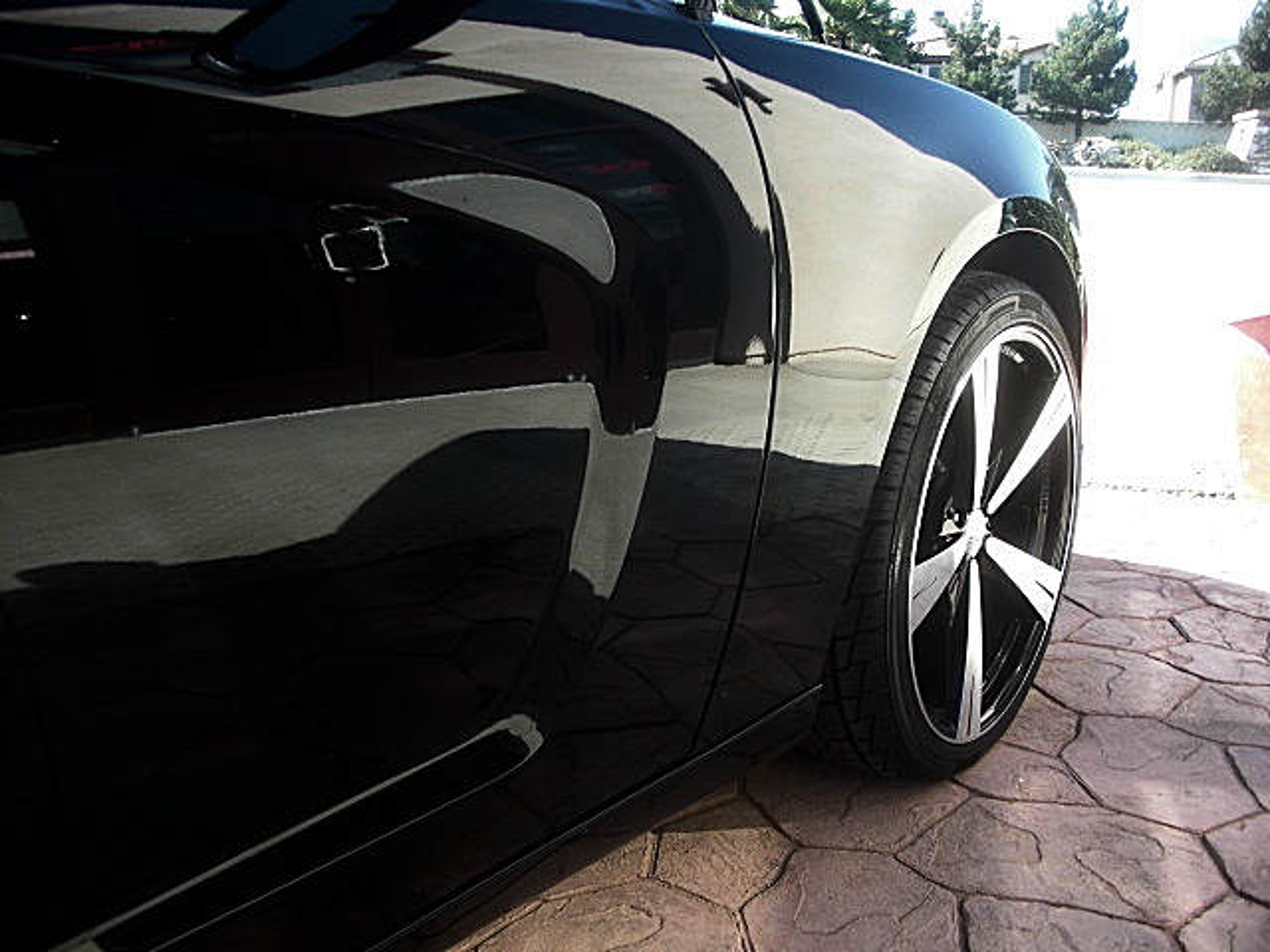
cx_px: 635
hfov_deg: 51.4
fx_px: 1321
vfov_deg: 39.7
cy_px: 476
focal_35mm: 36
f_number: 2.8
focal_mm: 6.3
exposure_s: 1/125
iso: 50
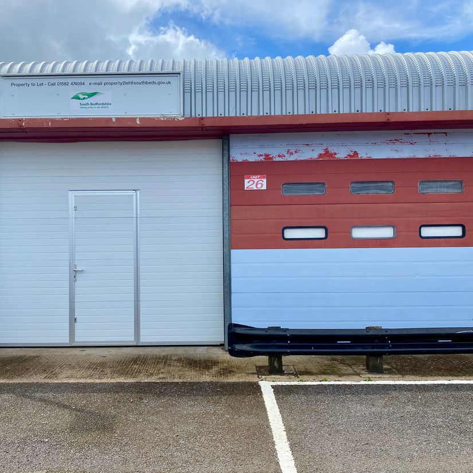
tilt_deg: +0.0
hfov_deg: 52.2
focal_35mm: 31
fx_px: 479
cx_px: 194
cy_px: 235
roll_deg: +1.0
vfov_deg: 52.5
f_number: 1.8
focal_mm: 4.25
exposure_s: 1/2141
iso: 32
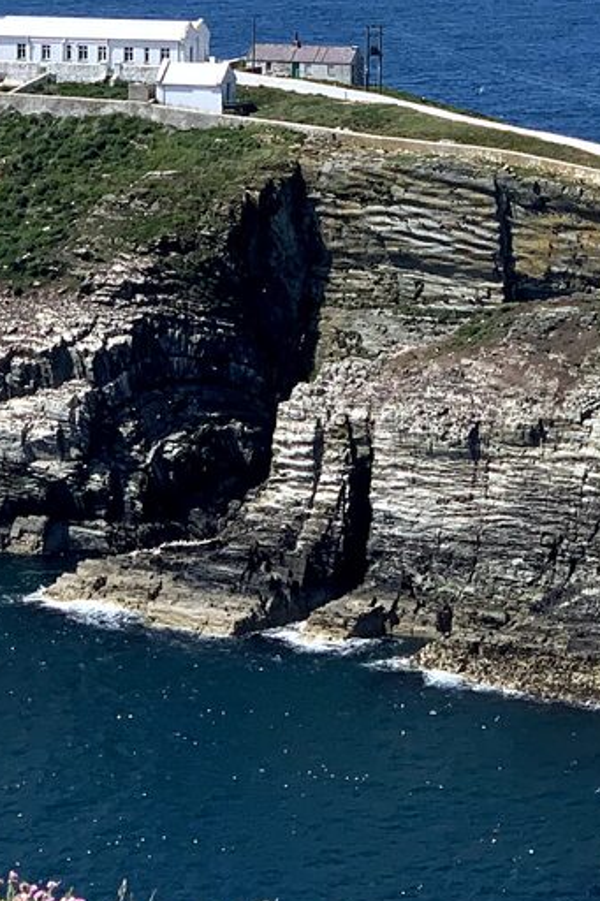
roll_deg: -0.6
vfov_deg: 12.1
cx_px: 313
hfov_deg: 8.1
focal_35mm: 169
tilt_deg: -3.3
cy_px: 67
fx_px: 4228
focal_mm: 6
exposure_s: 1/1065
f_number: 2.4
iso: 16
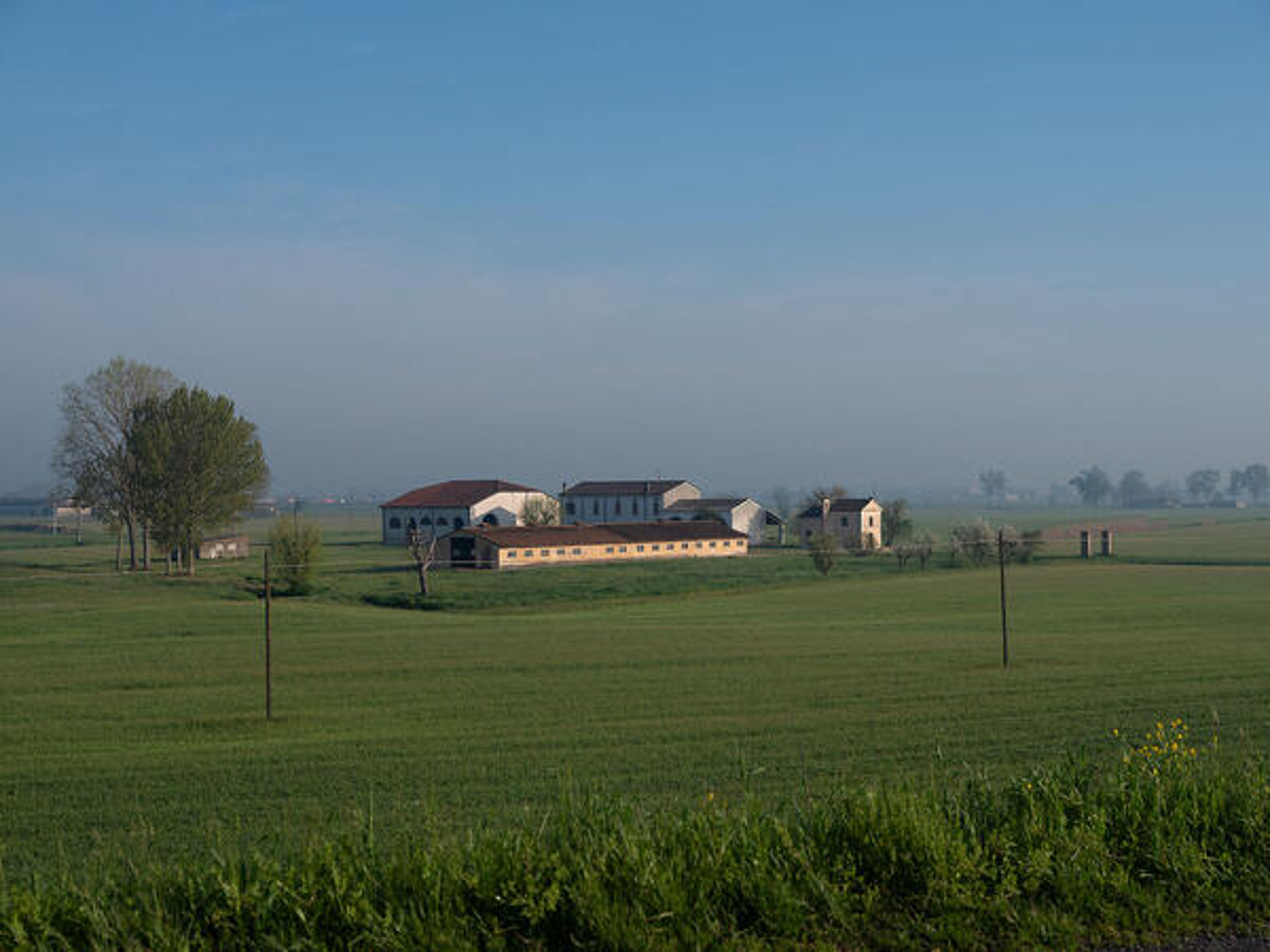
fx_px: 1871
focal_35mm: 51
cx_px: 635
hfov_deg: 37.5
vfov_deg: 28.6
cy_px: 476
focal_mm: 64
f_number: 8
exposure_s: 1/250
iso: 100
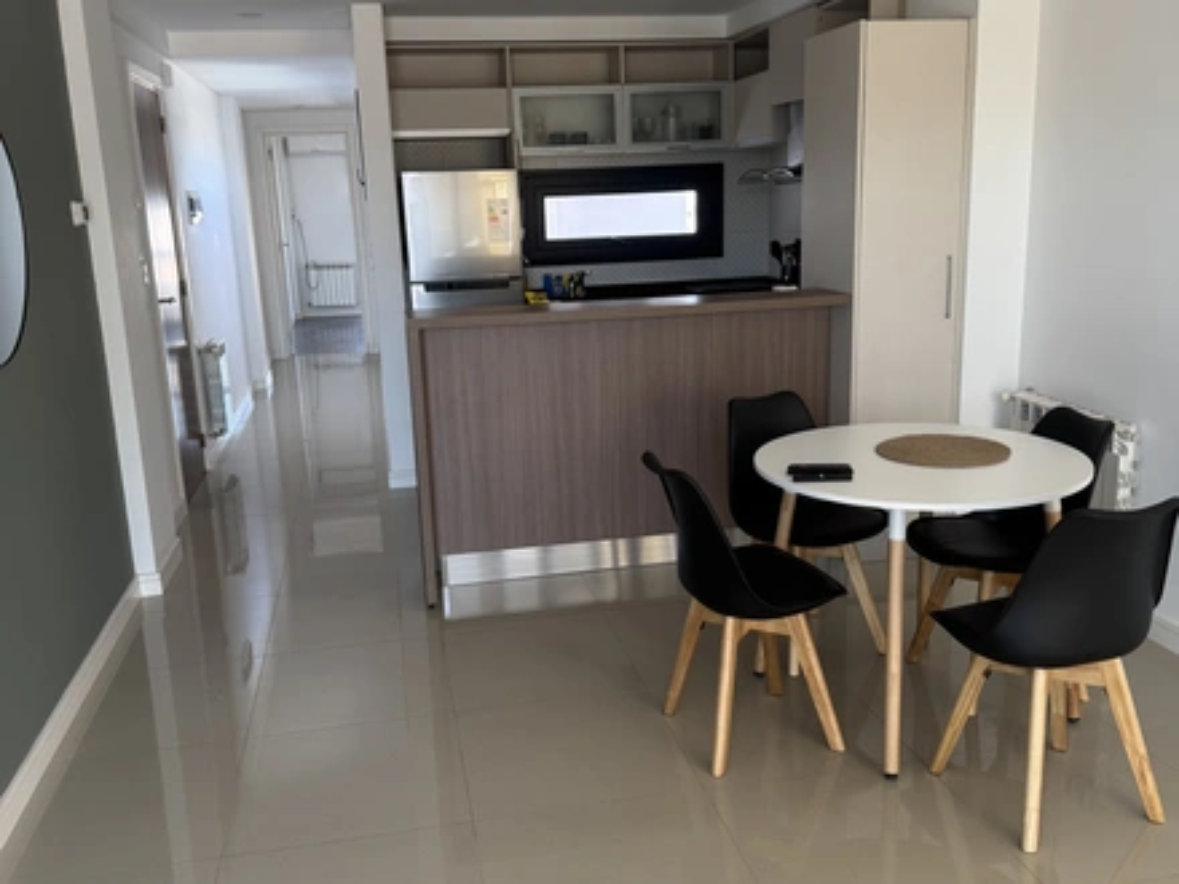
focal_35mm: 24
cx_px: 590
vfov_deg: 56.8
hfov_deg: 71.6
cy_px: 442
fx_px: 817
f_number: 1.78
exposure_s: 1/121
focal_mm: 6.76
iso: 125
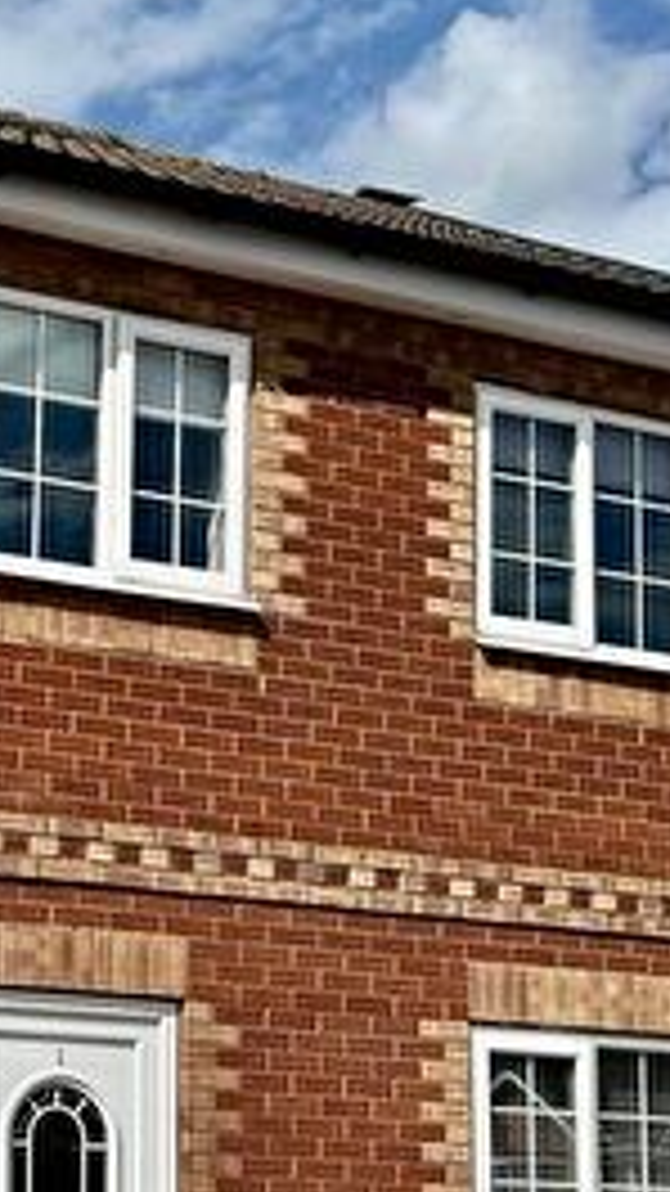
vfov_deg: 30.3
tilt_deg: +8.1
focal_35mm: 69
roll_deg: -1.8
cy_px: 834
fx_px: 2180
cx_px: -189
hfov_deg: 16.6
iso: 80
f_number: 1.78
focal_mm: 6.86
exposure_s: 1/7042
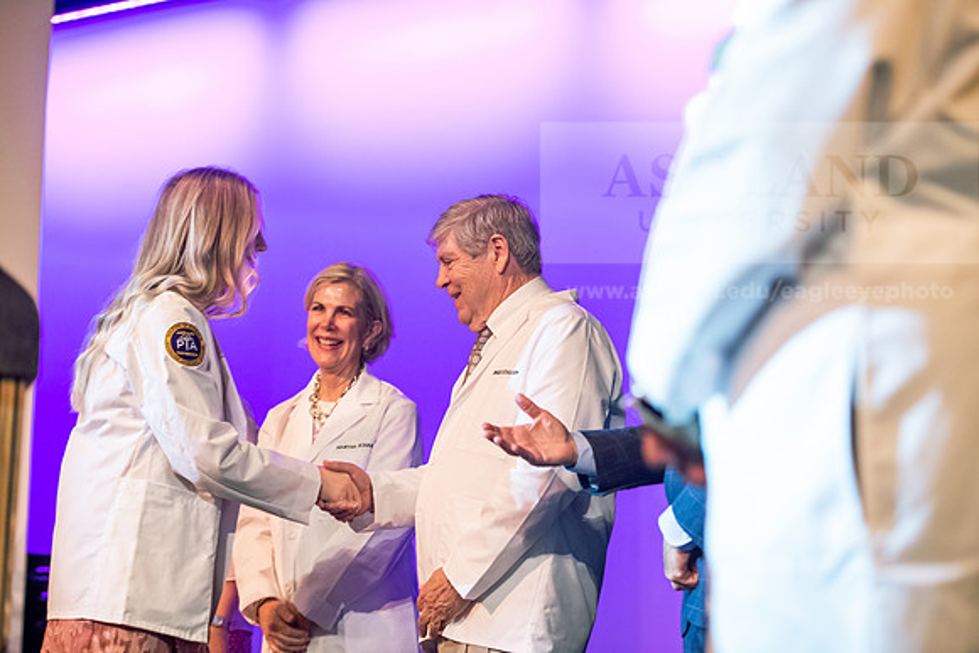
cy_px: 326
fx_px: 2176
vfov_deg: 17.1
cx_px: 490
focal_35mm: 80
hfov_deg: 25.4
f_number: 3.2
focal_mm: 80
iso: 4000
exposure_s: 1/200
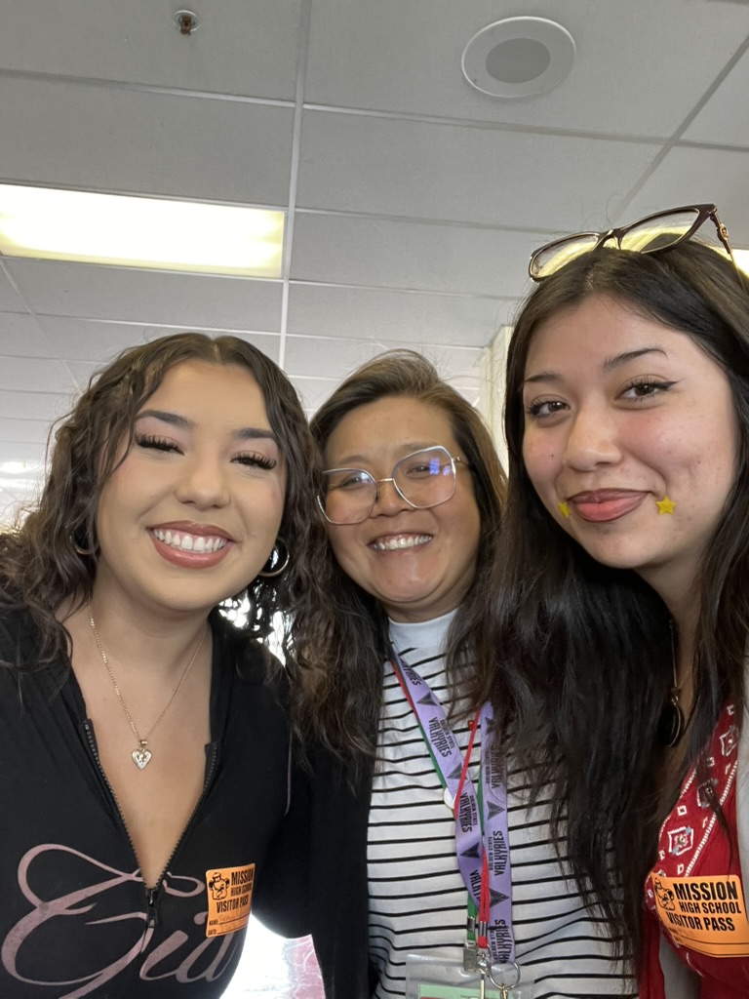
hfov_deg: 46.8
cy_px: 500
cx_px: 374
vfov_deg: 60.0
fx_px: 865
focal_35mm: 30
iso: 200
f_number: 2.2
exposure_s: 1/60
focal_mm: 2.71
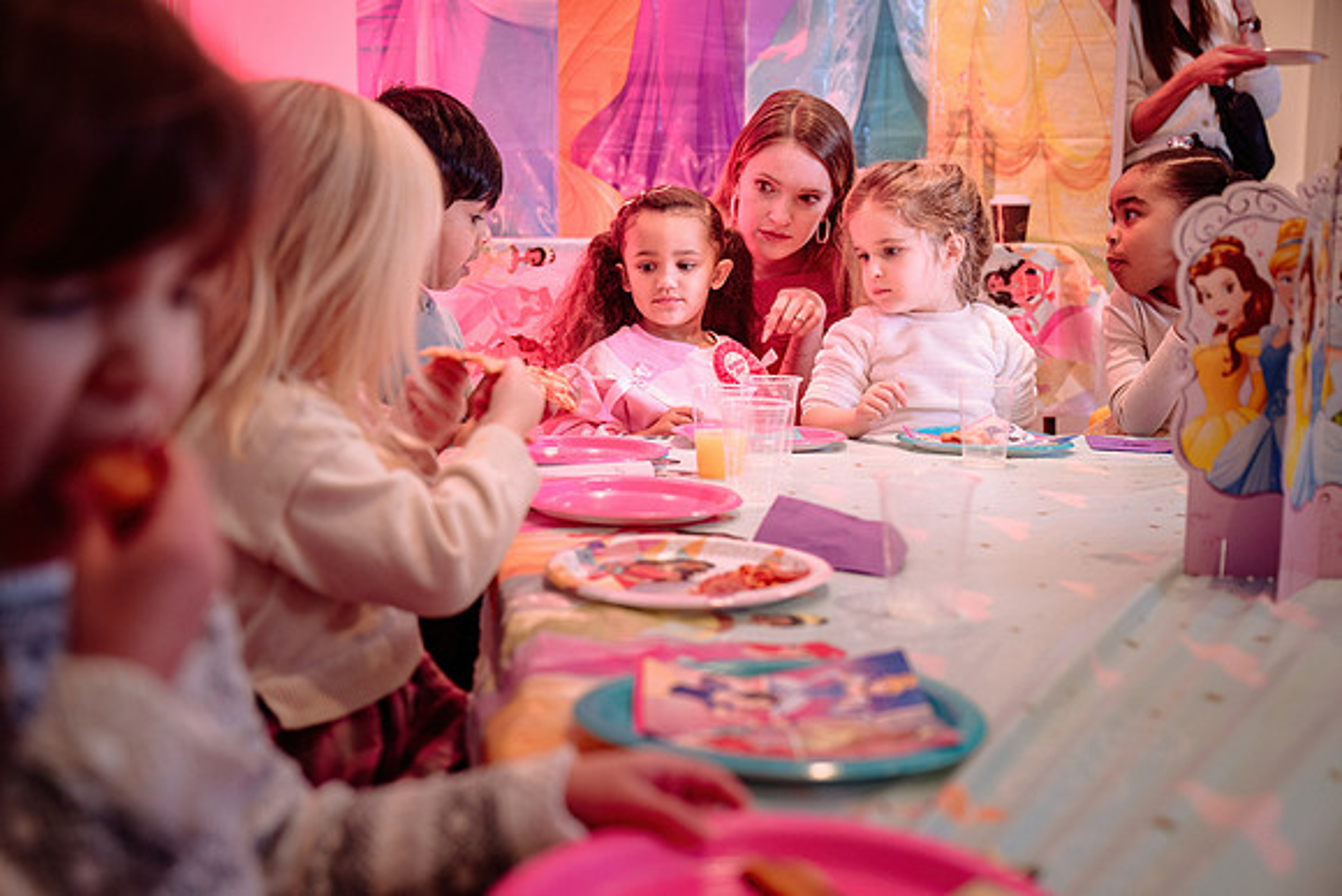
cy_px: 448
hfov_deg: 47.4
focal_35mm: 41
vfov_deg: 32.6
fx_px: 1529
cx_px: 671
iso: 800
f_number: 3.5
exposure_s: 1/100
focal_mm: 41
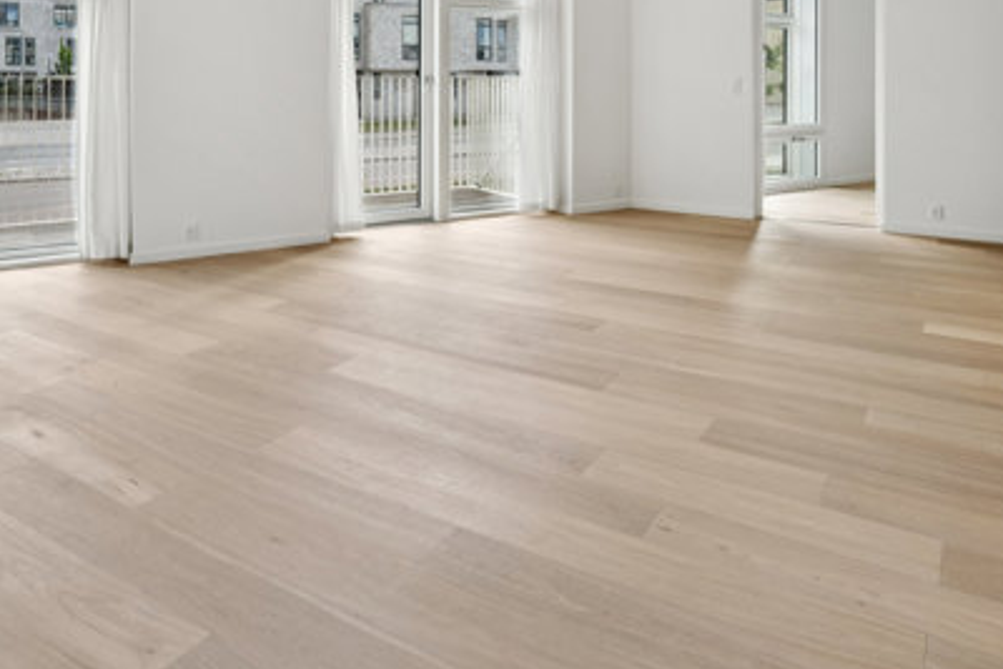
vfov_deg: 42.4
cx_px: 459
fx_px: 780
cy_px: 59
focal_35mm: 28
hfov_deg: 65.3
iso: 400
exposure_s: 1/200
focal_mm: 14
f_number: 5
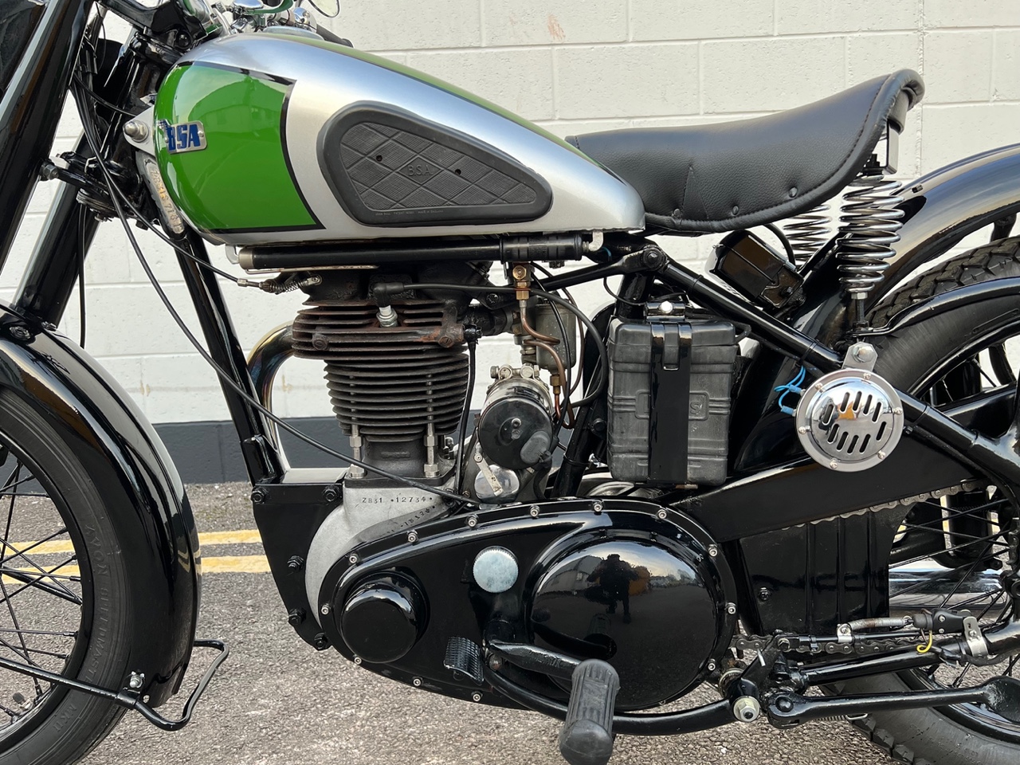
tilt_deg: -6.9
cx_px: 510
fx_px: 766
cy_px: 382
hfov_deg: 67.3
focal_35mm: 26
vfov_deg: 53.1
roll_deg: +0.1
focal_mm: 5.7
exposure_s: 1/121
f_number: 1.5
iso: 100
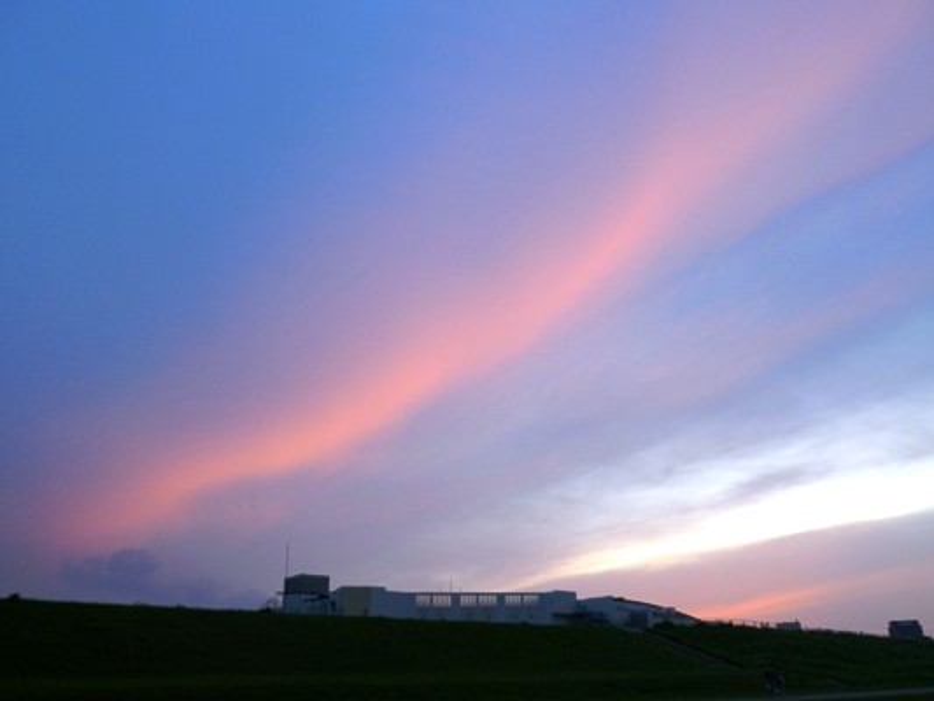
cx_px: 467
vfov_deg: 46.8
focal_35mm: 30
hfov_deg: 60.0
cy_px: 350
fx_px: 810
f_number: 2.2
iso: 80
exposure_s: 1/40
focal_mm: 6.3
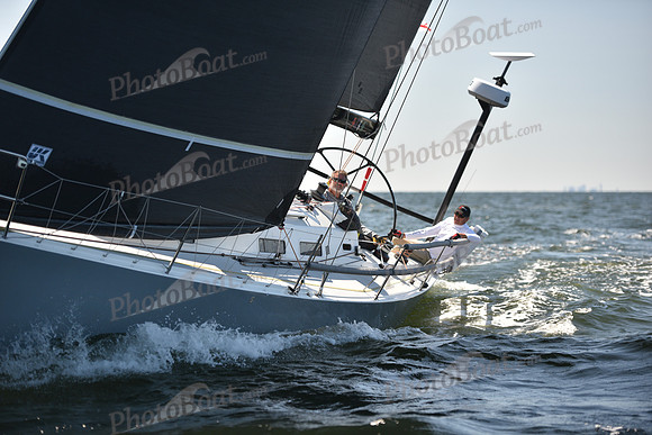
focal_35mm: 120
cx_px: 326
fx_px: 2174
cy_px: 218
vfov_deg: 11.4
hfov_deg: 17.1
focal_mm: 120
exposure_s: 1/1000
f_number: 2.8
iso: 250
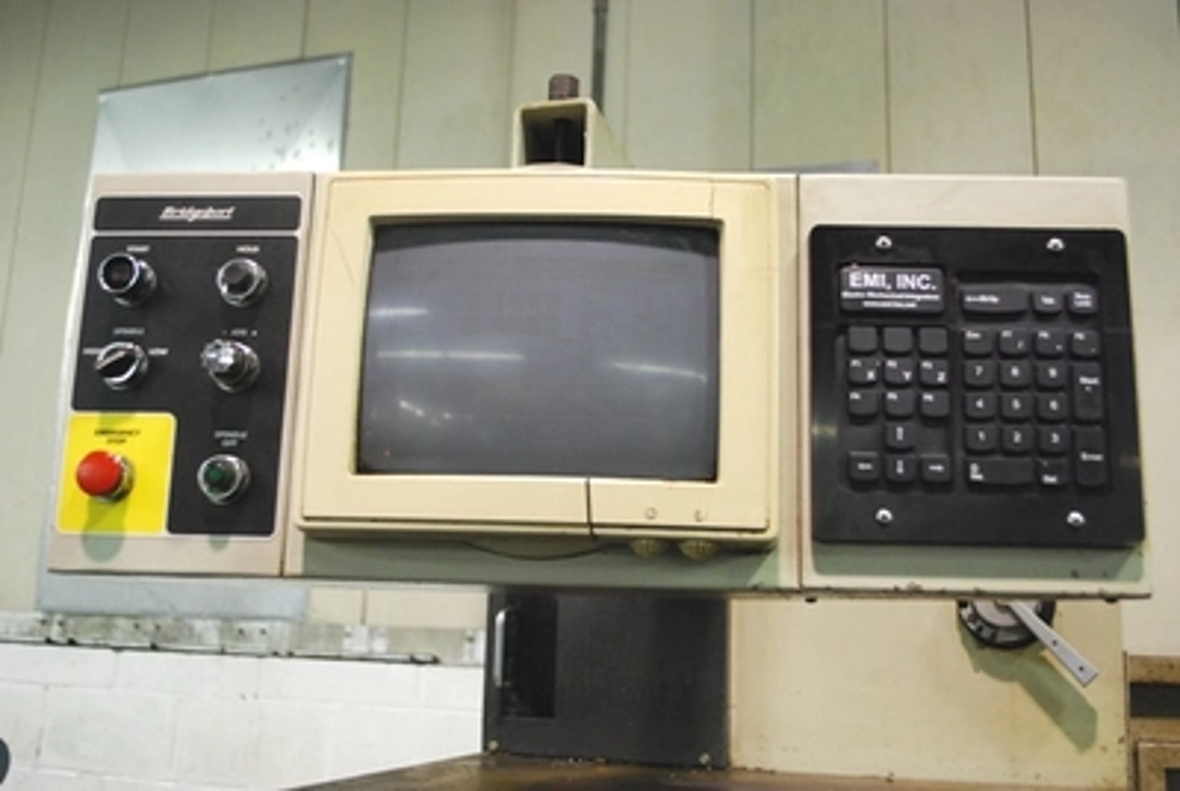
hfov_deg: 53.1
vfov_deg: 37.0
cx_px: 590
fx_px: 1182
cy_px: 396
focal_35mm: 36
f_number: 4.2
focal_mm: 24
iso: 1600
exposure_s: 1/20
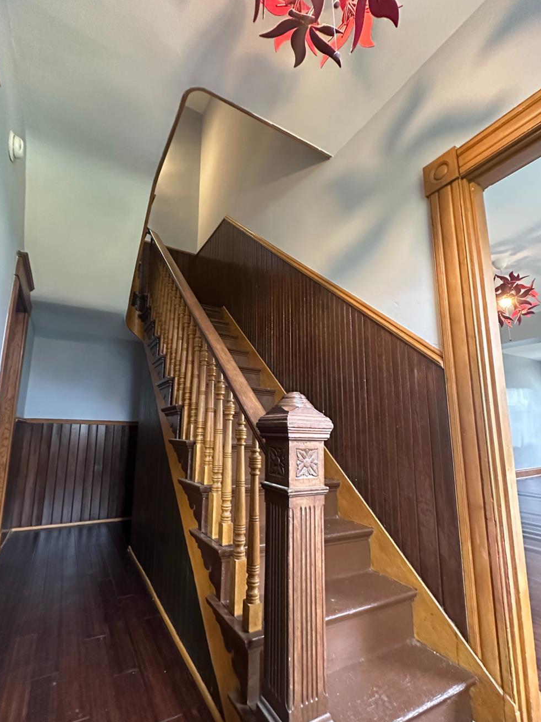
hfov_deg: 77.9
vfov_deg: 94.5
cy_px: 373
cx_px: 244
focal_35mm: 16
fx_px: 334
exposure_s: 1/60
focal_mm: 2.22
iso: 1000
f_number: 2.2
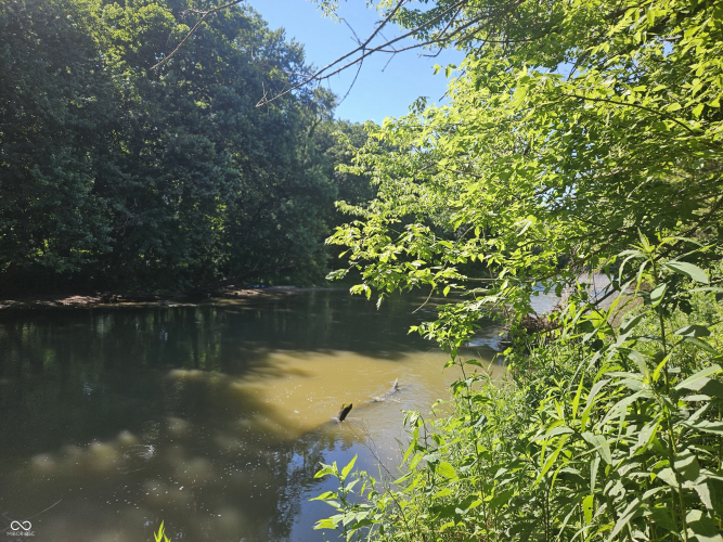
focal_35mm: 23
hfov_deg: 73.9
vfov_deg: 58.9
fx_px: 480
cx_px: 362
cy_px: 271
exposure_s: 1/662
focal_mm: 5.4
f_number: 1.8
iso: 25
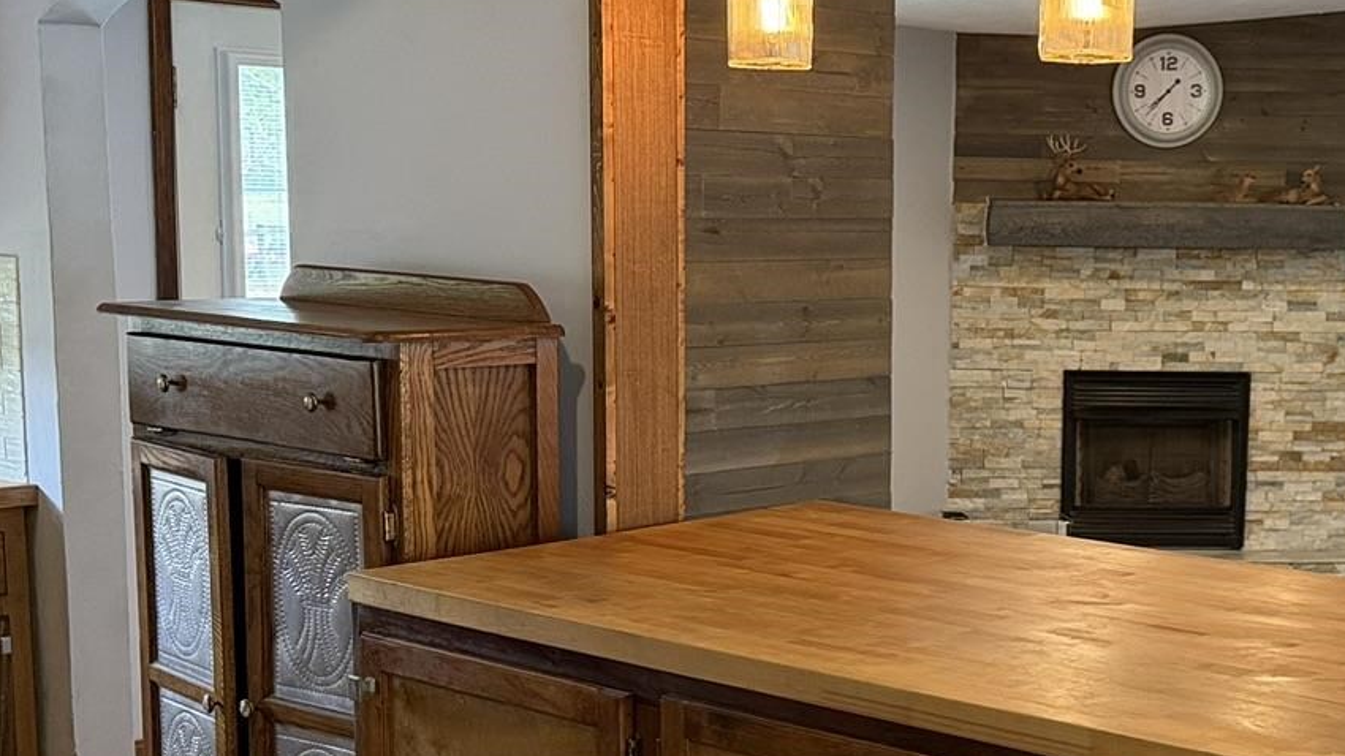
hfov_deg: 32.7
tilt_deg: -8.7
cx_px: 1008
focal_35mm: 63
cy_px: 549
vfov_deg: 19.0
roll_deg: -0.1
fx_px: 2247
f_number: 1.78
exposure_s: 1/120
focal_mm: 6.76
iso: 400
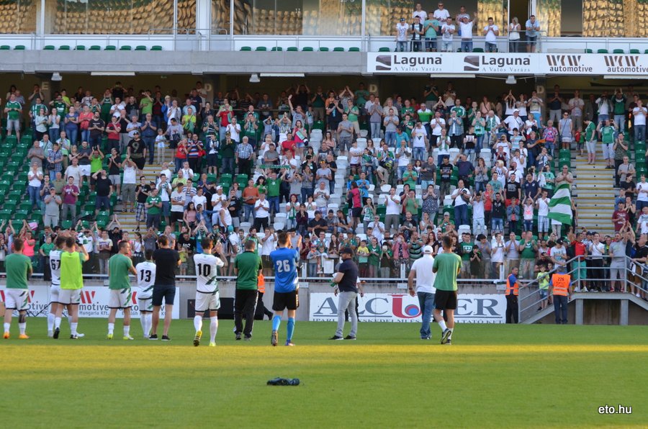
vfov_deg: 9.3
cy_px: 214
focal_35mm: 147
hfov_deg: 14.0
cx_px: 324
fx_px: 2640
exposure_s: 1/200
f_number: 7.1
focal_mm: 98
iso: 800
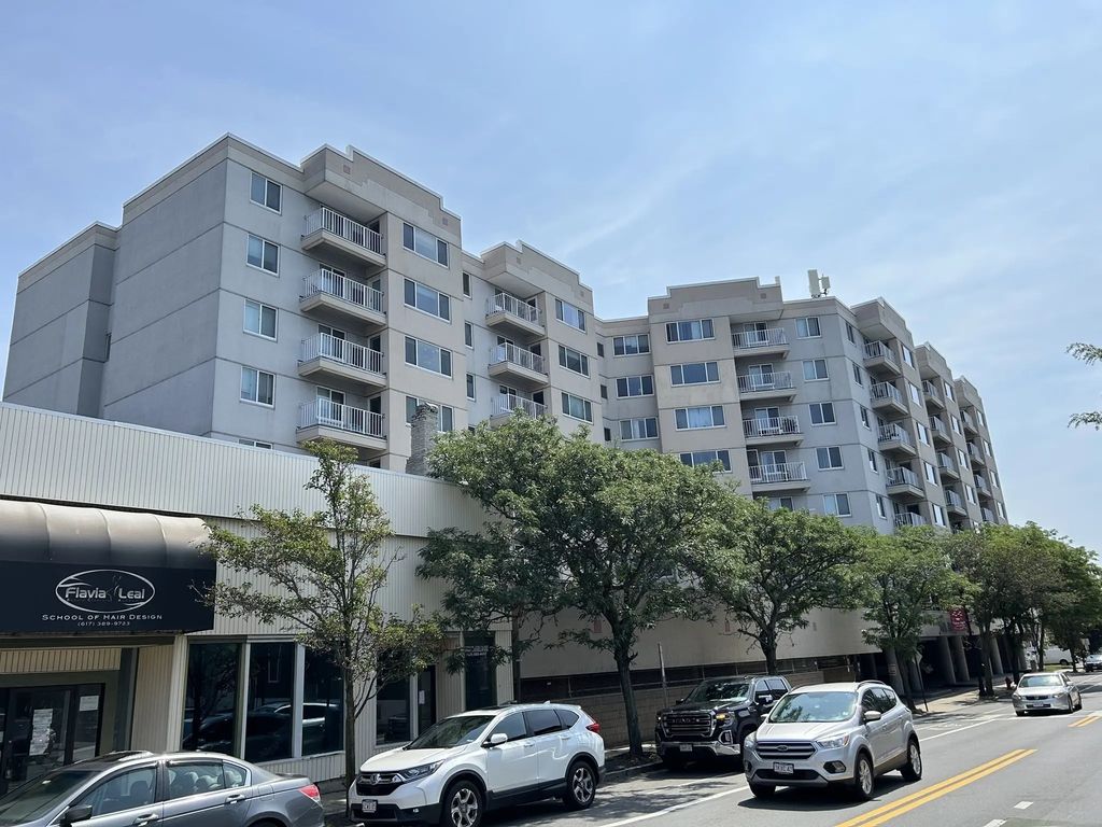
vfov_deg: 53.1
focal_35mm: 26
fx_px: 828
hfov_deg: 67.3
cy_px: 414
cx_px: 551
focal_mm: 5.7
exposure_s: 1/3356
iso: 50
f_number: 1.5
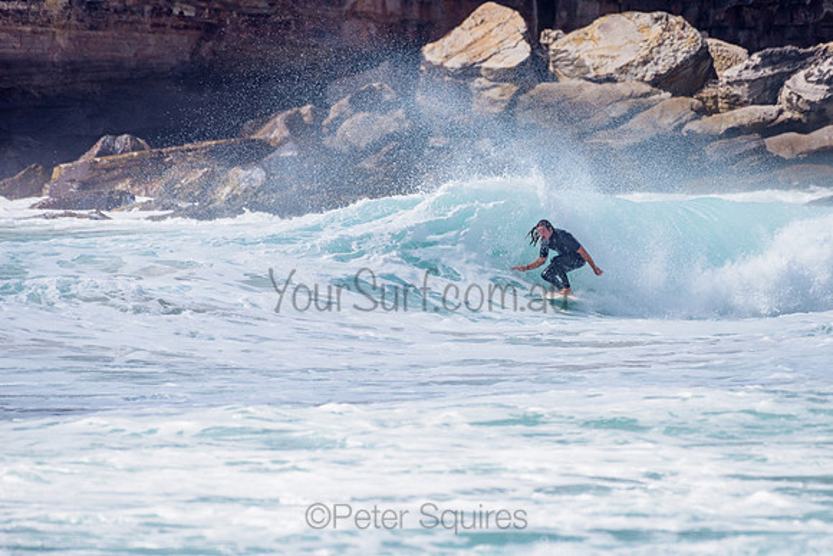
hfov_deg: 3.4
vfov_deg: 2.2
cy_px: 257
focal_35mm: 613
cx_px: 510
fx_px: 14189
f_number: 5.6
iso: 125
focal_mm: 500
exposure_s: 1/2000
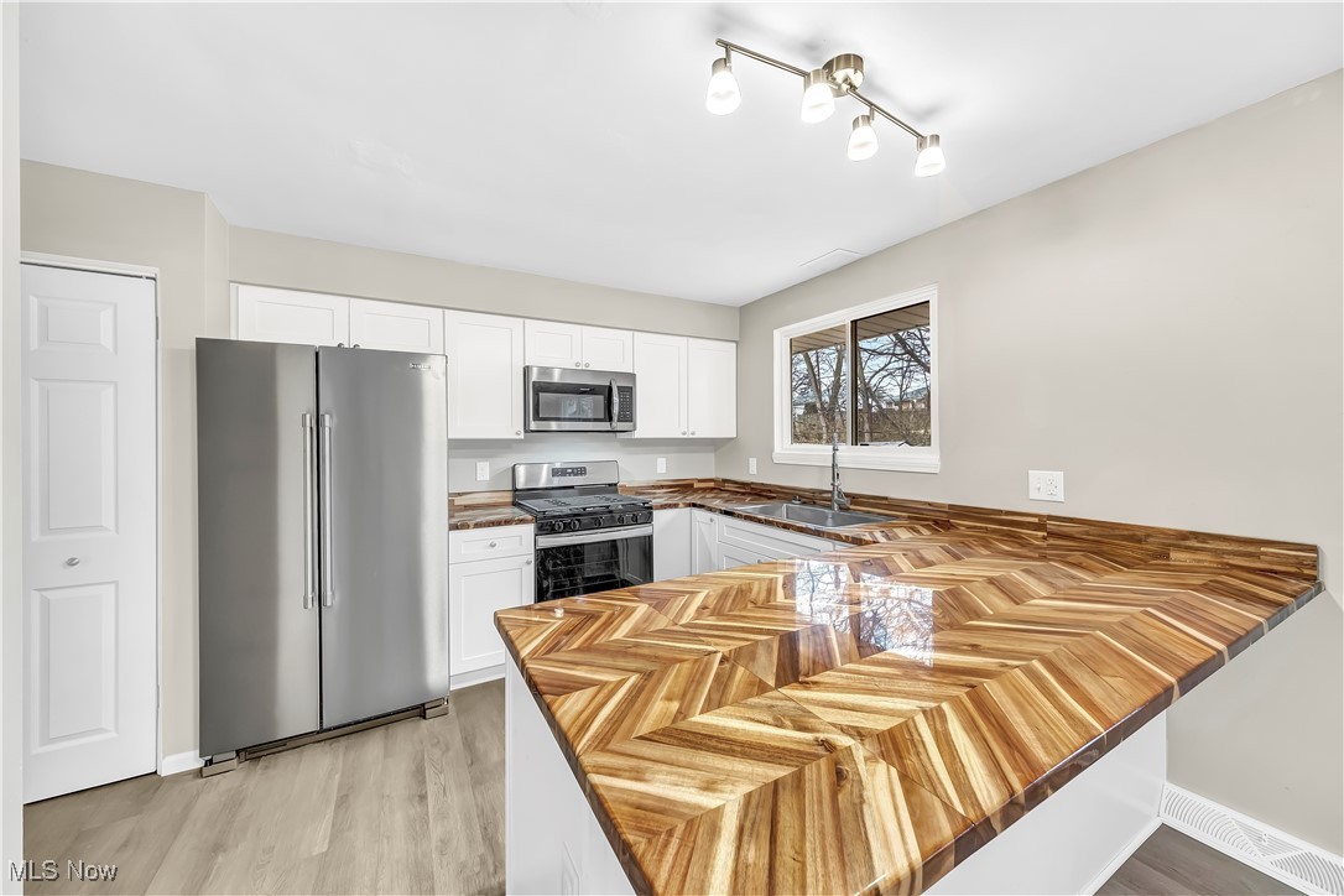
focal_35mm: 12
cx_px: 672
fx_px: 448
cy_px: 448
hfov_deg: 112.6
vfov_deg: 90.0
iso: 250
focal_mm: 8.3
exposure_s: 1/5
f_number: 8
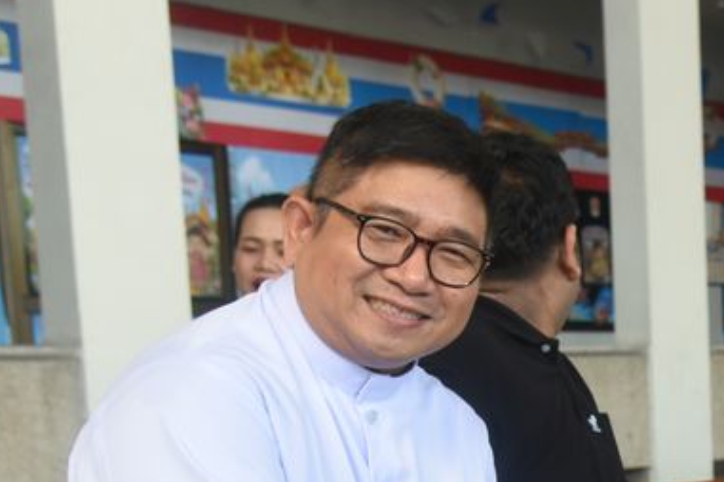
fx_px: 1689
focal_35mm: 84
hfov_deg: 22.5
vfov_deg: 15.5
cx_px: 836
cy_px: 618
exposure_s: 1/160
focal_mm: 32
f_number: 4
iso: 800
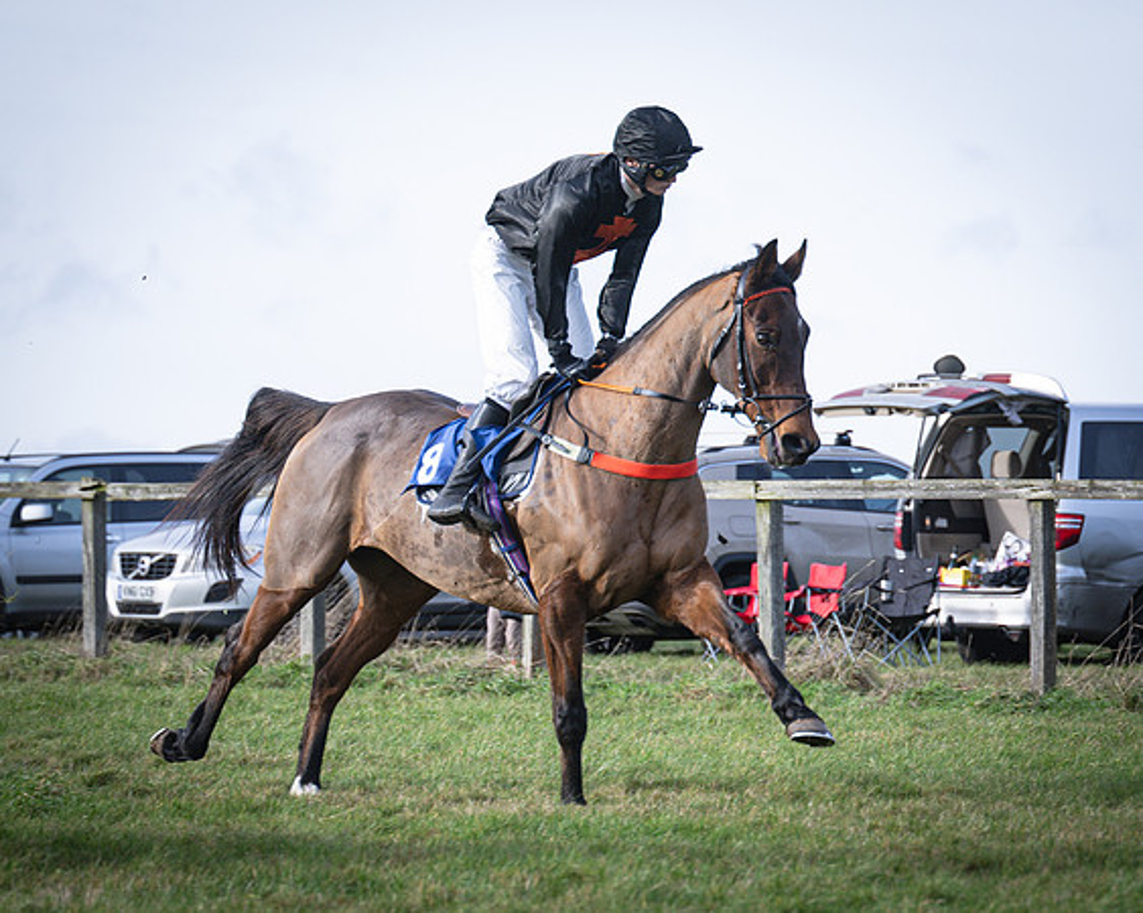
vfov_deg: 6.5
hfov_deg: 8.1
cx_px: 752
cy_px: 465
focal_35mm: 238
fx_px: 8035
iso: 125
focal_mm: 88
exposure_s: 1/1000
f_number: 2.8
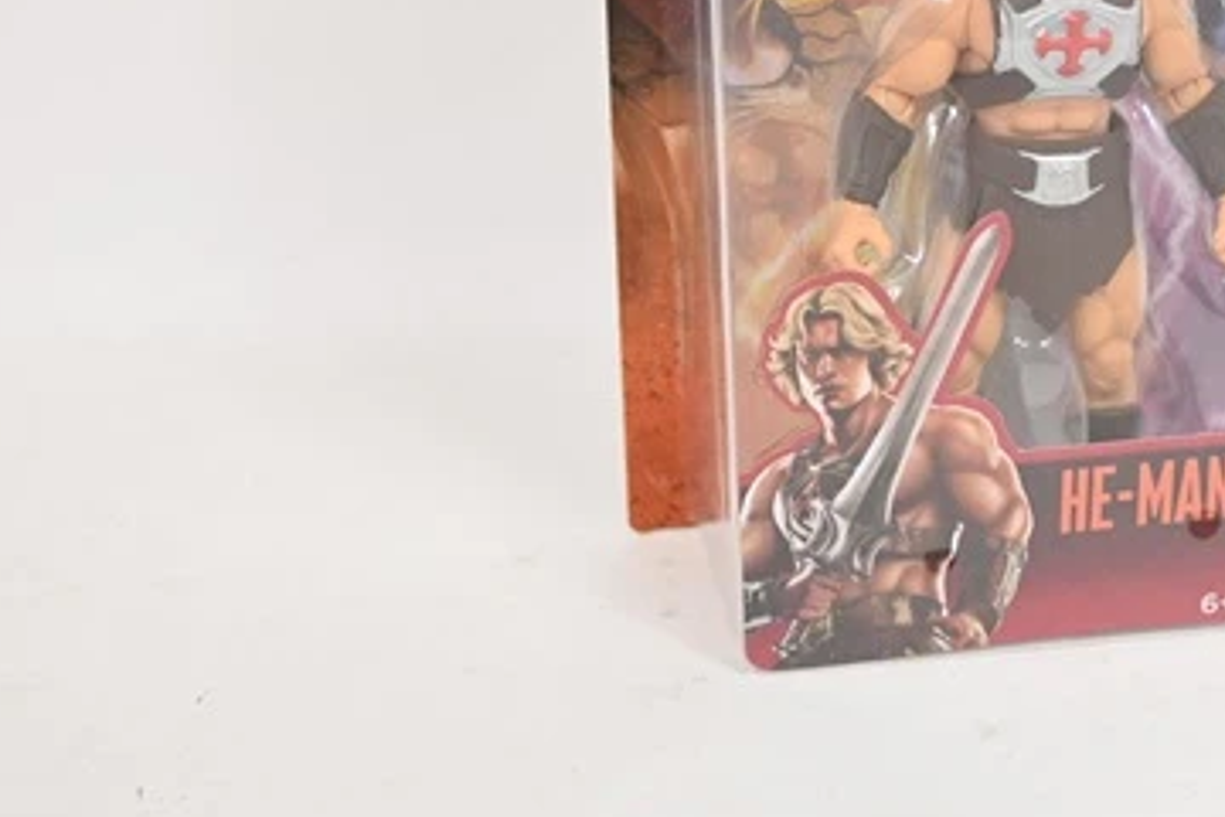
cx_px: 1007
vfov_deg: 20.0
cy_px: 10
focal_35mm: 66
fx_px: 2246
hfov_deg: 29.7
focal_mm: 22
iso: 400
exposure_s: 1/200
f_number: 4
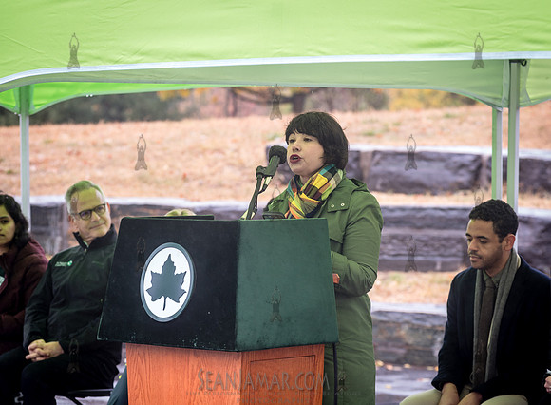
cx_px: 311
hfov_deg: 14.1
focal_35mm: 141
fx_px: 2223
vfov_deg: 10.4
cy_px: 202
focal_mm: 125
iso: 640
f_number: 5.6
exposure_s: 1/250
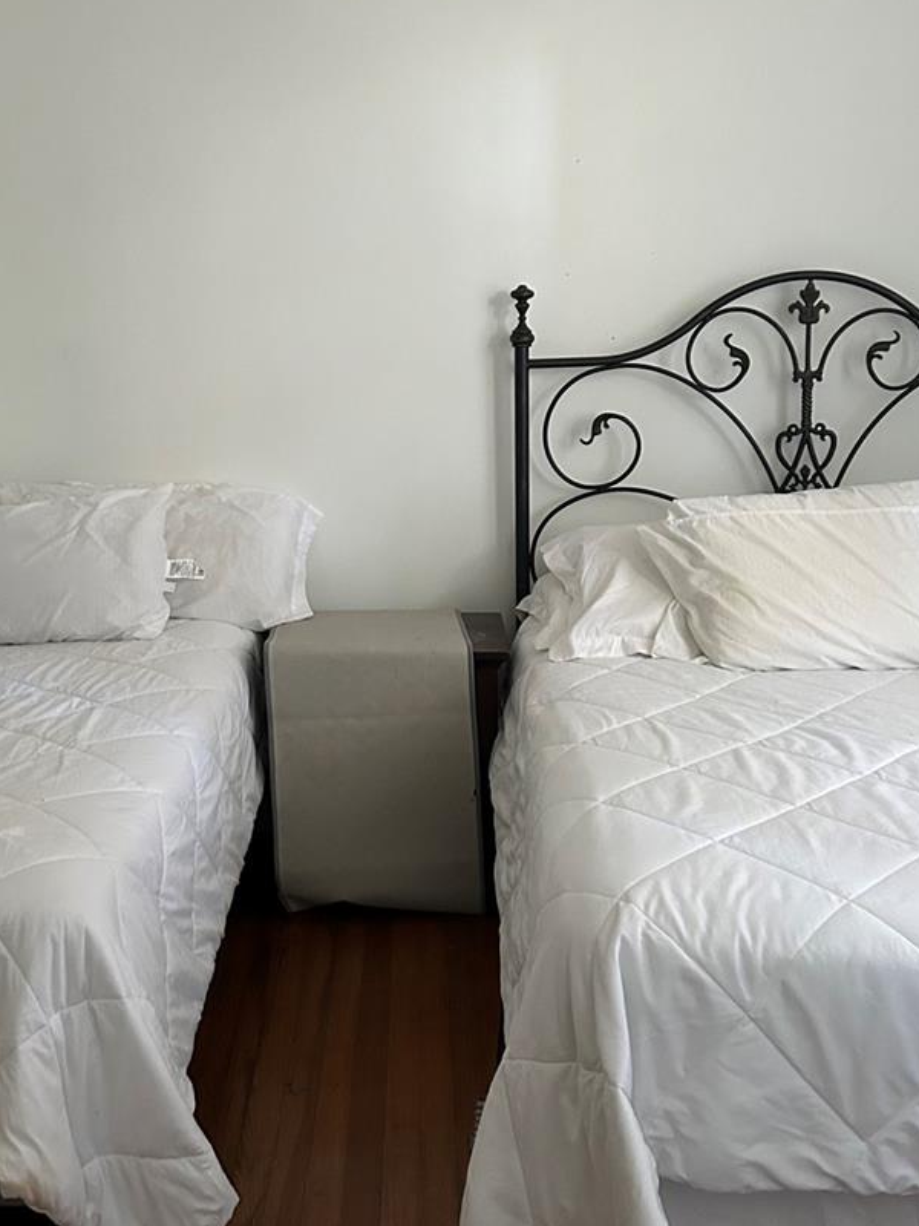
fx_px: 1381
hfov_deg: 36.7
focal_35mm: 39
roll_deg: +0.9
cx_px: 391
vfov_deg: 47.5
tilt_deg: -7.2
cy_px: 483
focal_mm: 5.7
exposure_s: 1/53
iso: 500
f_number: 1.5
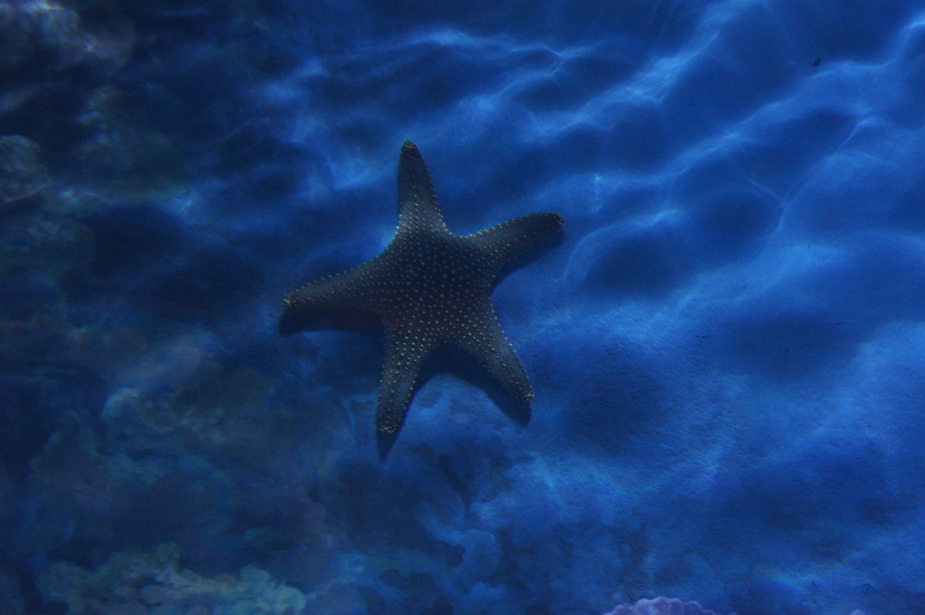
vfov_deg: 16.5
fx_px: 2118
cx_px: 462
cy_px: 308
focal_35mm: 82
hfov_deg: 24.6
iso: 1600
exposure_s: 1/25
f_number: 5.6
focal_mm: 55
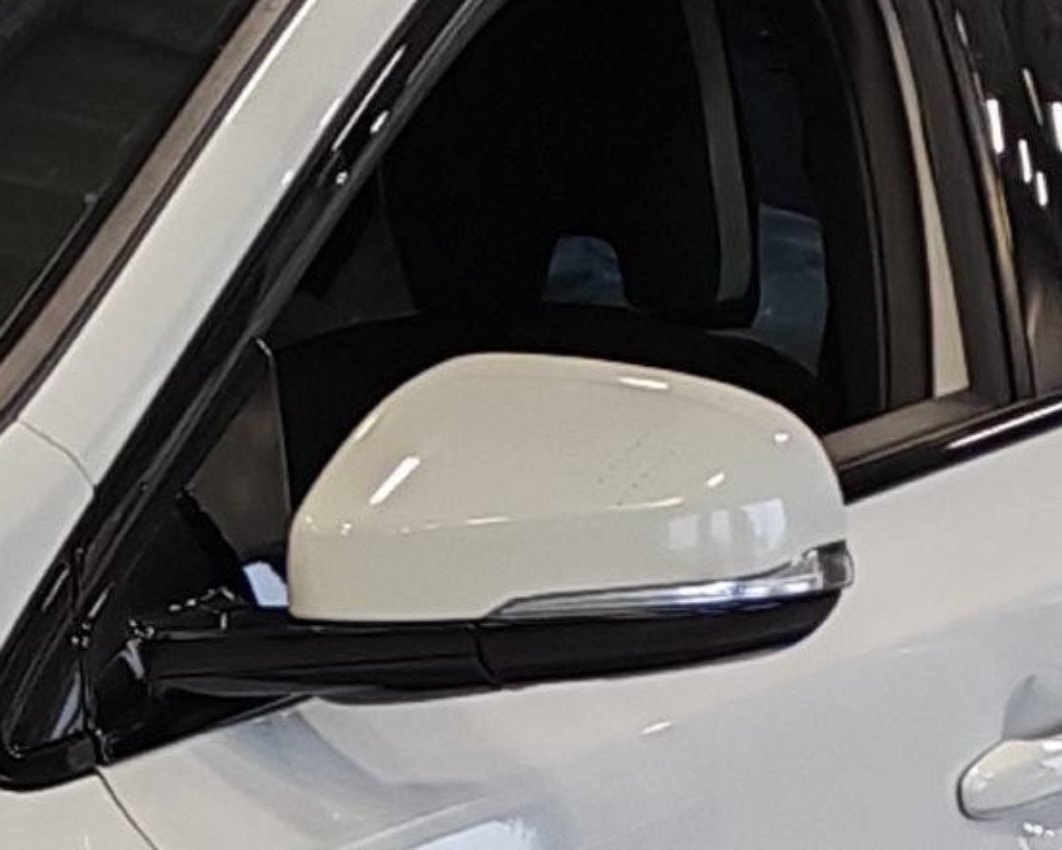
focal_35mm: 238
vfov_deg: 6.4
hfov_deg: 7.8
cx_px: -1045
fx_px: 7479
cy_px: 1479
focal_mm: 6.12
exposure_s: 1/100
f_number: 1.9
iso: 125
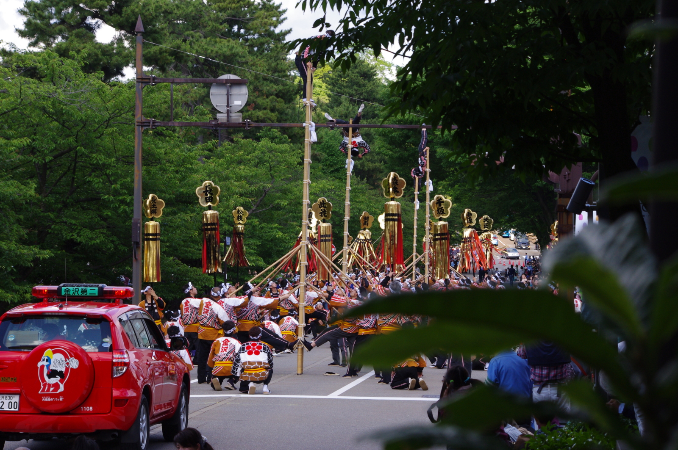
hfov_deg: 17.5
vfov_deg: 11.7
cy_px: 225
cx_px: 339
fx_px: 2201
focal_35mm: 117
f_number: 11
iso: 400
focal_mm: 77.5
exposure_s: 1/200
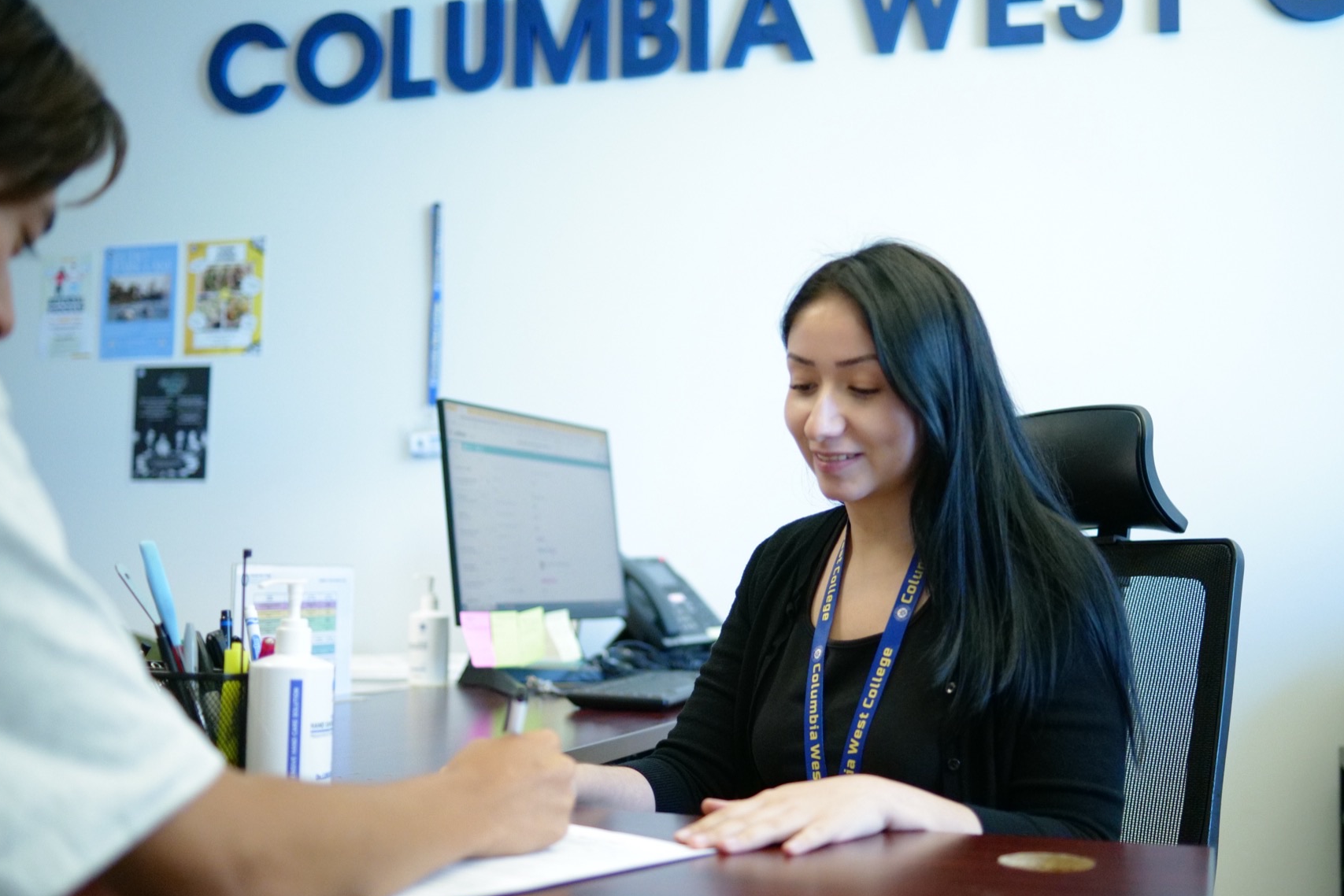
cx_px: 687
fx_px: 1531
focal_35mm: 41
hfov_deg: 47.4
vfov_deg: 32.6
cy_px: 445
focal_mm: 35
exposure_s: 1/1000
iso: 16000
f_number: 2
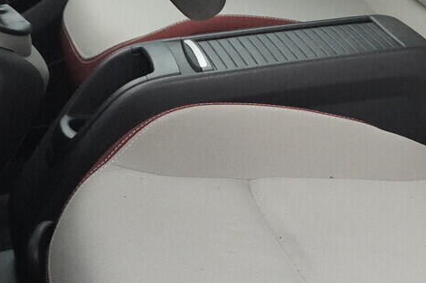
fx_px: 1300
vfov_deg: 11.9
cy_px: -121
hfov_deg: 18.2
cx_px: 422
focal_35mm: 110
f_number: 5.6
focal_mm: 24
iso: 4000
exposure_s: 1/320
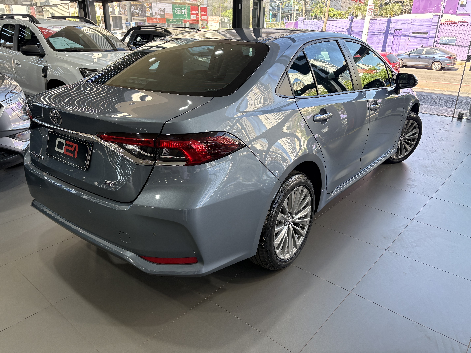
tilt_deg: -21.6
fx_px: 354
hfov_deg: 67.3
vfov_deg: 53.1
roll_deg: -0.4
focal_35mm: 26
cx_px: 236
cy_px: 176
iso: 80
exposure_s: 1/228
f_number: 1.6
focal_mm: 5.96
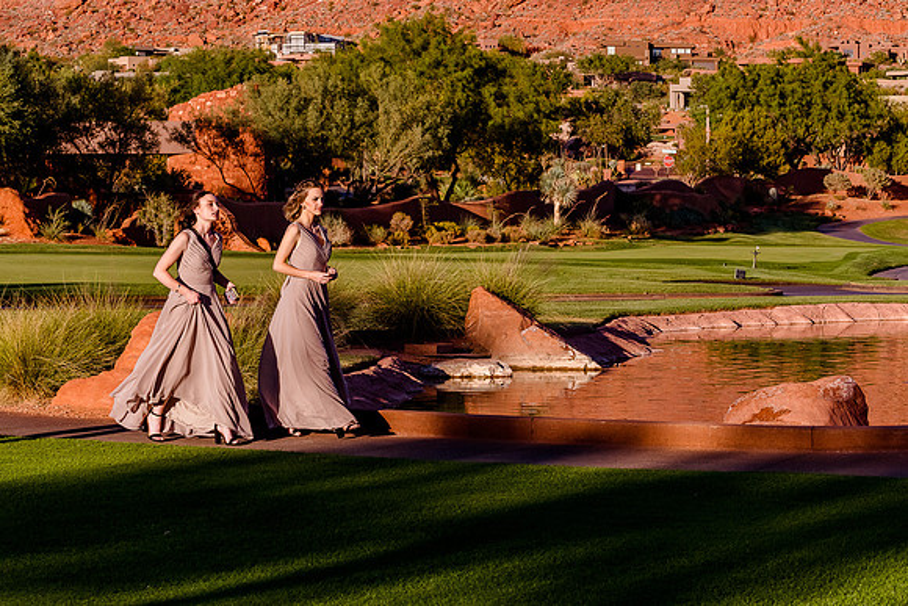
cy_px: 265
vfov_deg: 11.4
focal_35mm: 120
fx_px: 3028
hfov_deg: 17.0
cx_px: 376
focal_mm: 102
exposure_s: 1/500
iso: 1000
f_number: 13
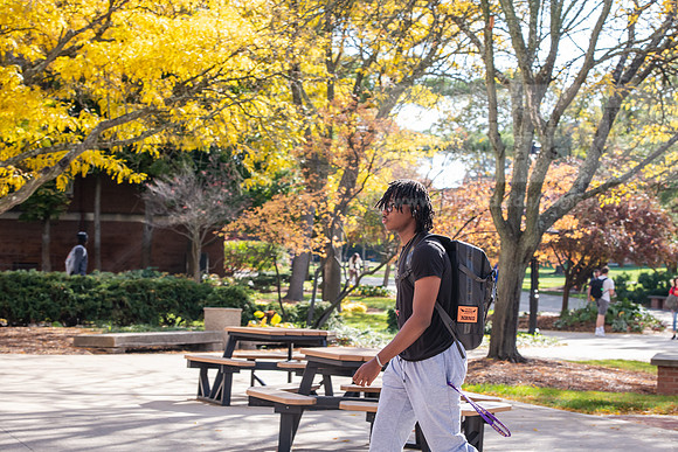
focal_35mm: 78
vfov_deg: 17.5
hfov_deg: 26.0
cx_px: 339
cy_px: 226
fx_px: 1469
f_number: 7.1
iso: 400
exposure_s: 1/250
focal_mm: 78
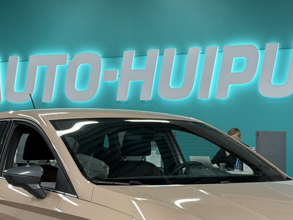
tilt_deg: -3.7
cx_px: 153
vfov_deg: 14.3
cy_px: 185
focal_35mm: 103
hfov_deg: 19.1
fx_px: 872
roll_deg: -0.2
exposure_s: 1/50
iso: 64
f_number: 1.78
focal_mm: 6.76
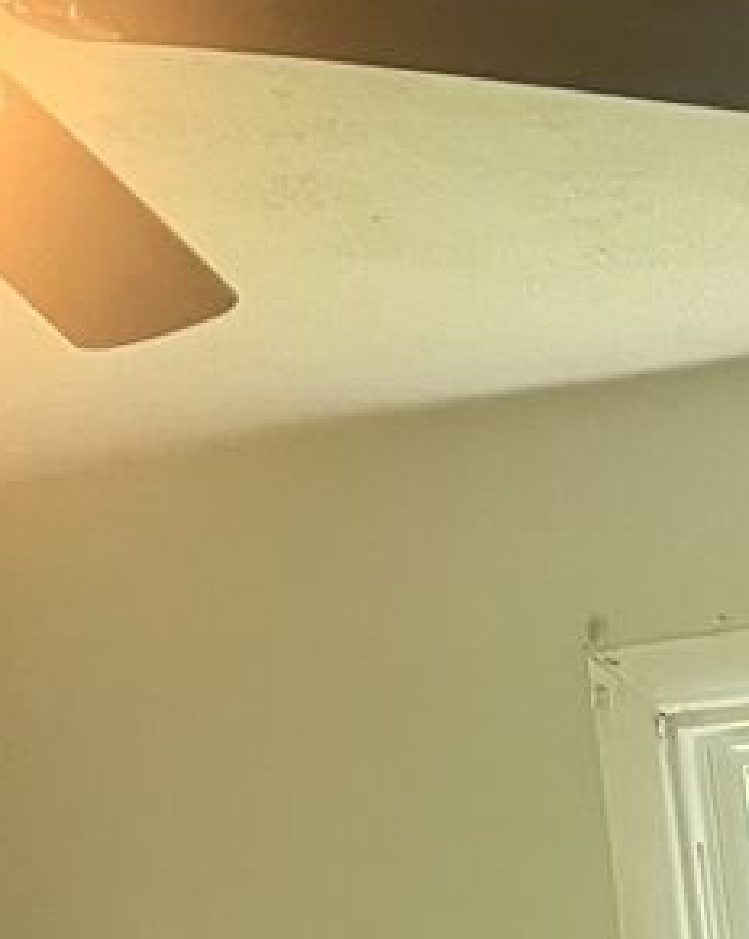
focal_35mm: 131
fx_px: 3638
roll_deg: +4.3
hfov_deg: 10.9
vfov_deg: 12.6
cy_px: 1972
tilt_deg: -8.1
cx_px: 1383
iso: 160
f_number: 1.5
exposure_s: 1/60
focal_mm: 5.7
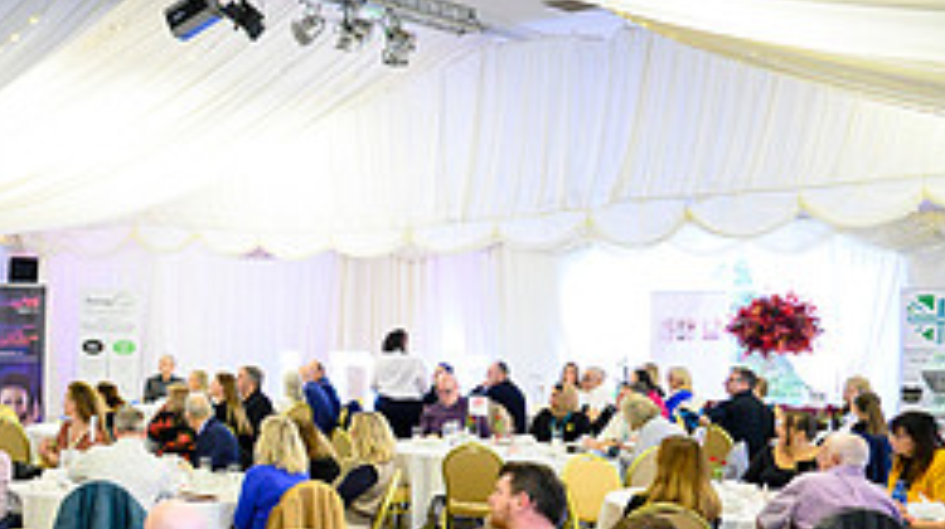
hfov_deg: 30.9
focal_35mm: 59
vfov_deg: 20.1
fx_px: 1477
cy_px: 411
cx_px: -143
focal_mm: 24
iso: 8000
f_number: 2.8
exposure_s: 1/160
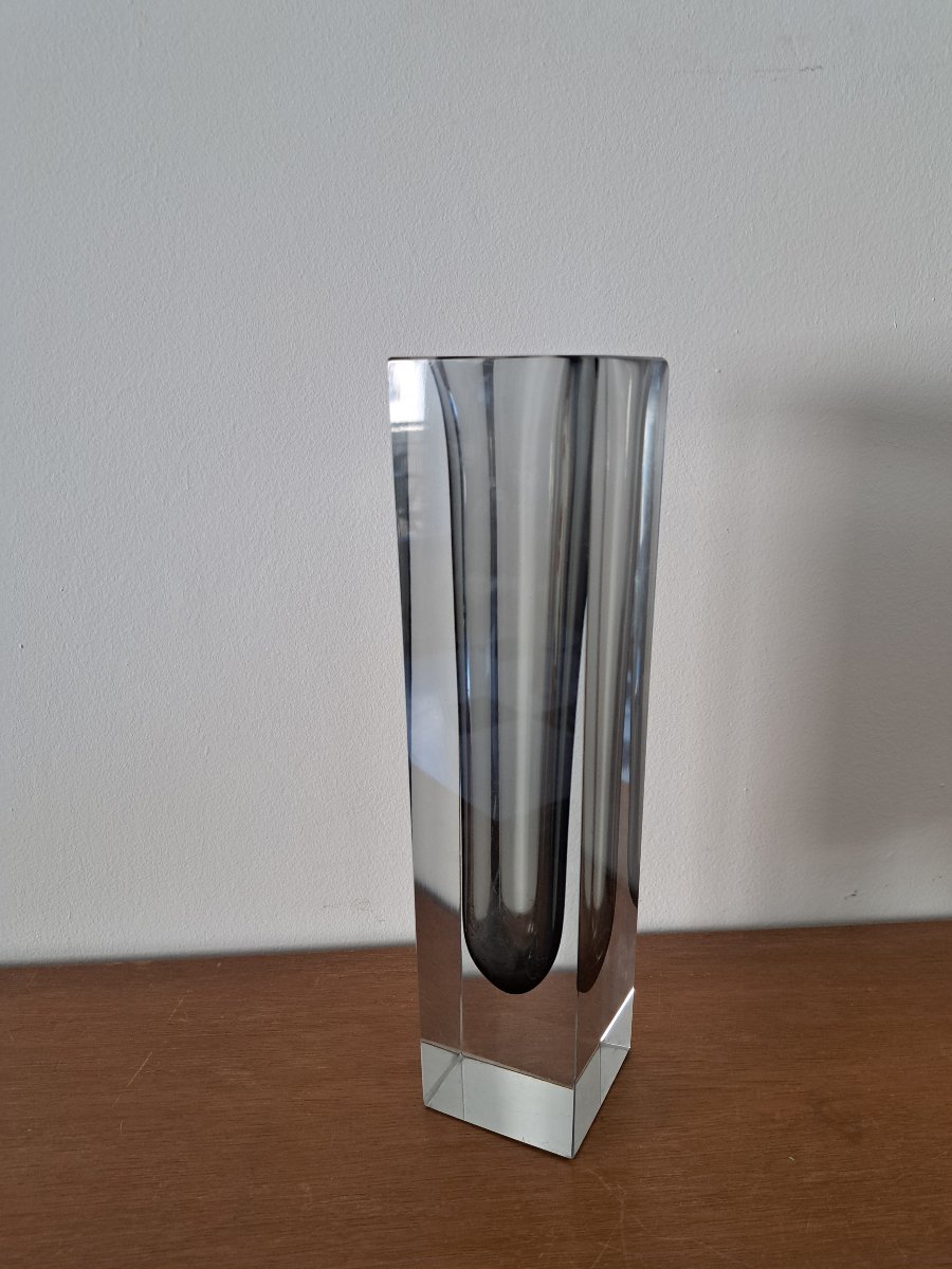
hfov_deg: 56.8
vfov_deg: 71.6
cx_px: 476
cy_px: 634
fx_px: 880
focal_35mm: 24
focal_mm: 5.23
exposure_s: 1/50
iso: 160
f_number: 1.8
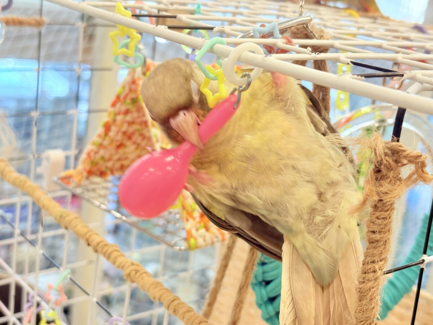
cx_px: 216
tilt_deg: -16.5
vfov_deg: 28.0
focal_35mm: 52
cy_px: 162
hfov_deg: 36.8
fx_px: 650
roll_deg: -7.7
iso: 80
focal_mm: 5.96
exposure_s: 1/116
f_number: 1.6
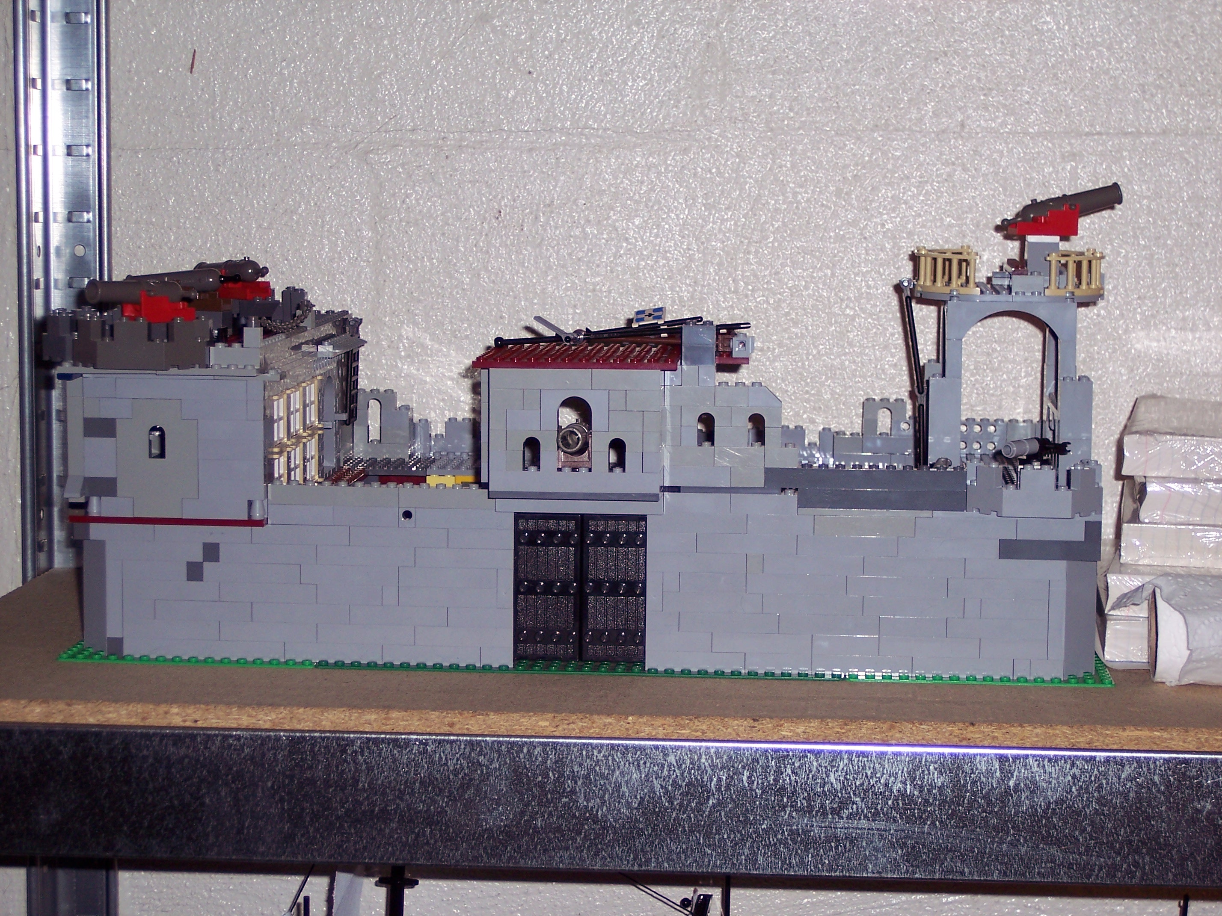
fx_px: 2754
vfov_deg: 18.9
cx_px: 611
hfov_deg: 25.0
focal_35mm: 78
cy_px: 458
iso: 100
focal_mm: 16
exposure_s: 1/90
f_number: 4
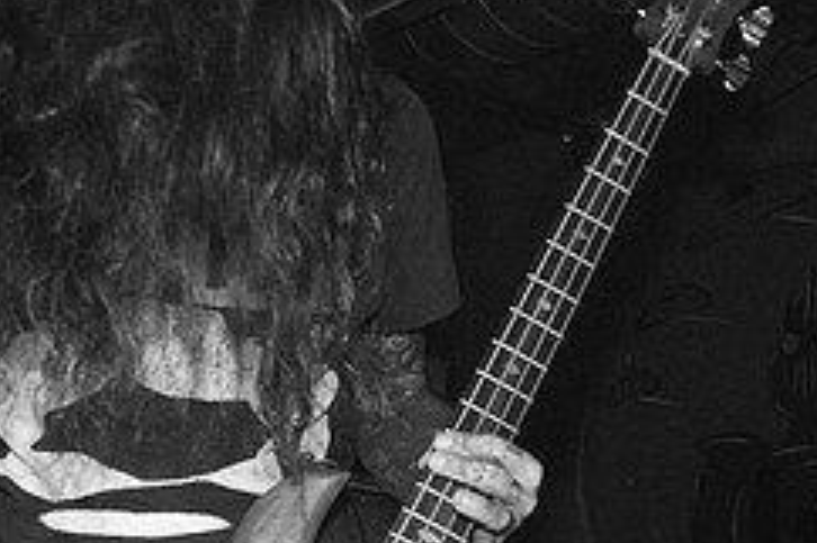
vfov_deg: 18.4
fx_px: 1633
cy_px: 546
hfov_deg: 27.9
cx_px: 537
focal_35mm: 72
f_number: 3.2
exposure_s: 1/30
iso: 800
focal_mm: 20
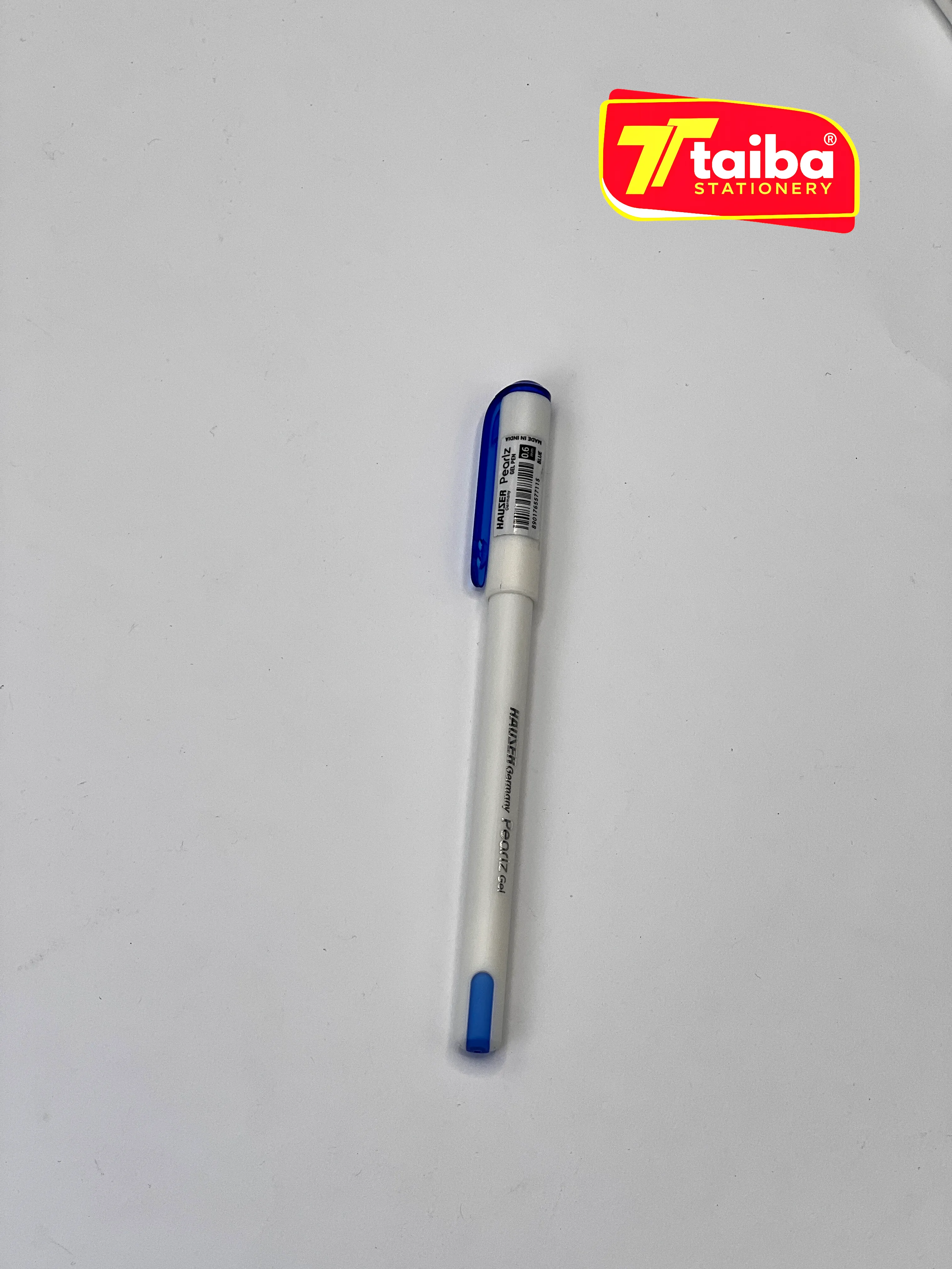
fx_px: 2824
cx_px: 476
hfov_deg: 19.1
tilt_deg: -70.3
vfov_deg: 25.3
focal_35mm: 77
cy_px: 634
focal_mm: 9
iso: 32
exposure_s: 1/407
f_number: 2.8
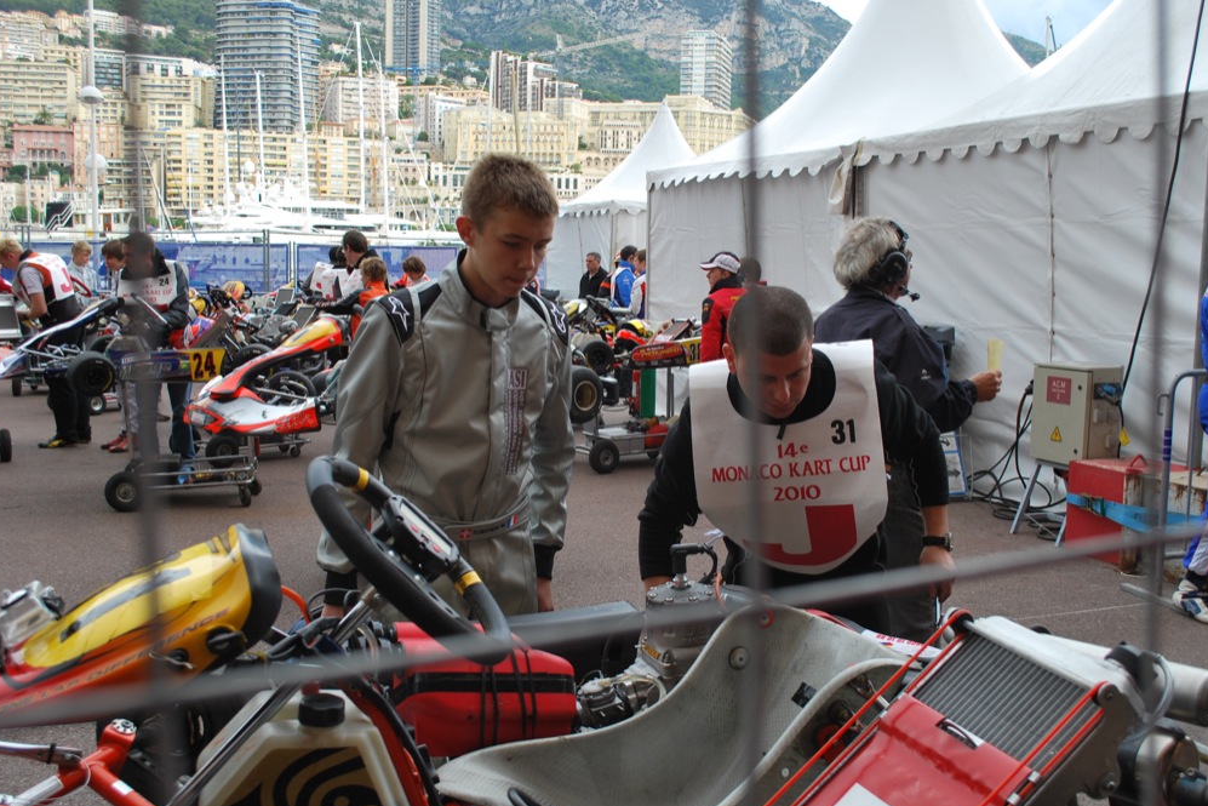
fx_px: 1242
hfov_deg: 51.9
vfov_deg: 36.0
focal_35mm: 37
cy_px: 396
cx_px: 609
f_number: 5.6
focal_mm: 24
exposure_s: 1/125
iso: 180
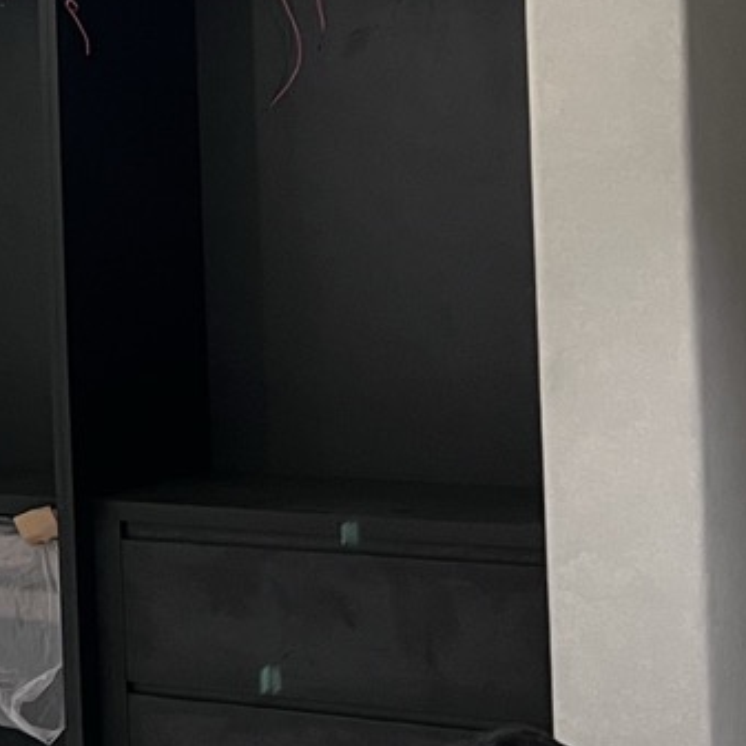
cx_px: -339
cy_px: 95
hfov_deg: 14.9
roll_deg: +1.8
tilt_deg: +2.0
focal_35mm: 109
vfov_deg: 15.8
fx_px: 2658
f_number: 1.5
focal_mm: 5.7
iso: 160
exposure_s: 1/50
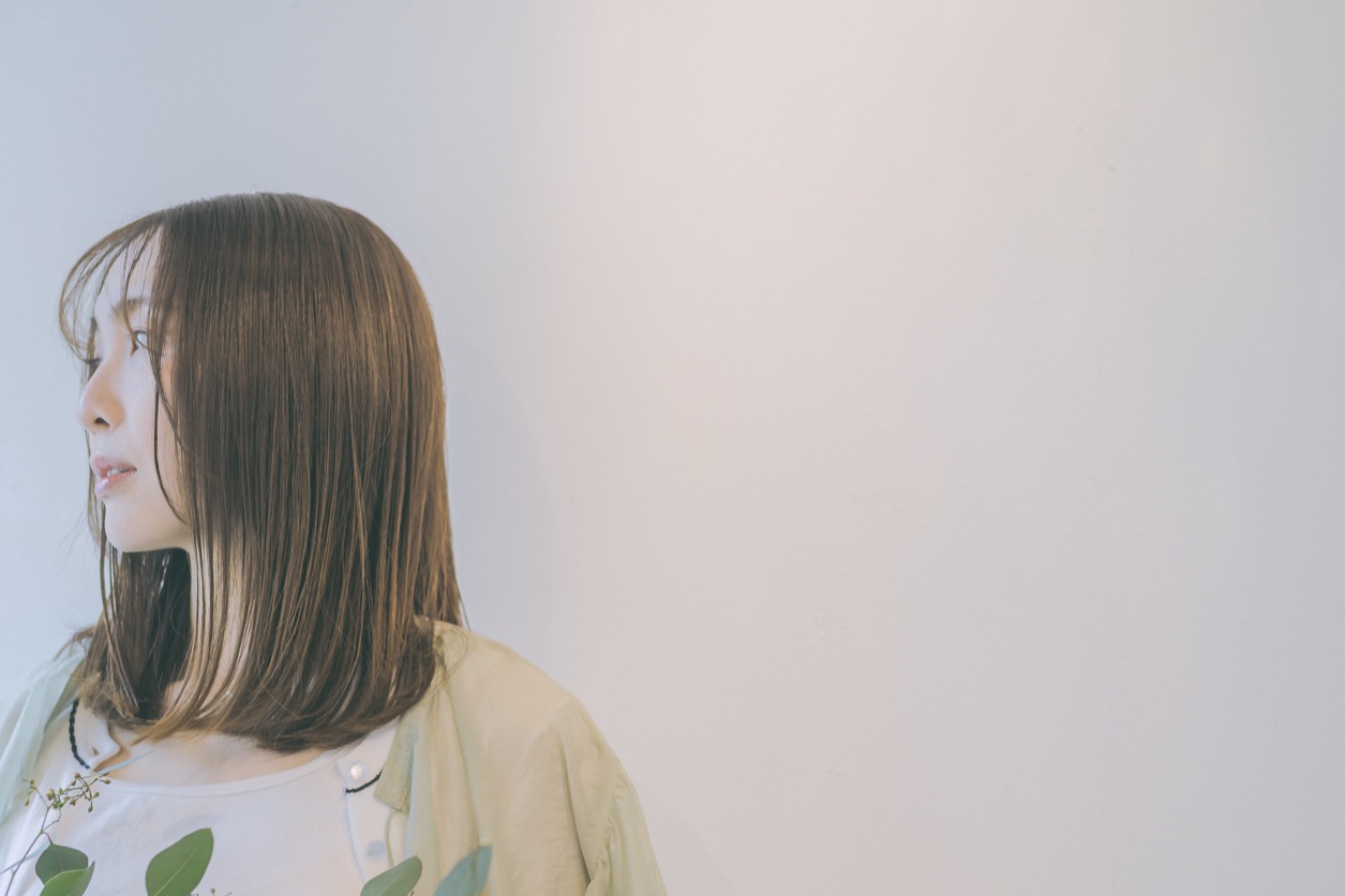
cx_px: 522
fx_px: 1905
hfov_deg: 38.7
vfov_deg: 26.4
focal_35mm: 51
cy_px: 525
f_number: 2.8
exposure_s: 1/250
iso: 500
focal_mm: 40
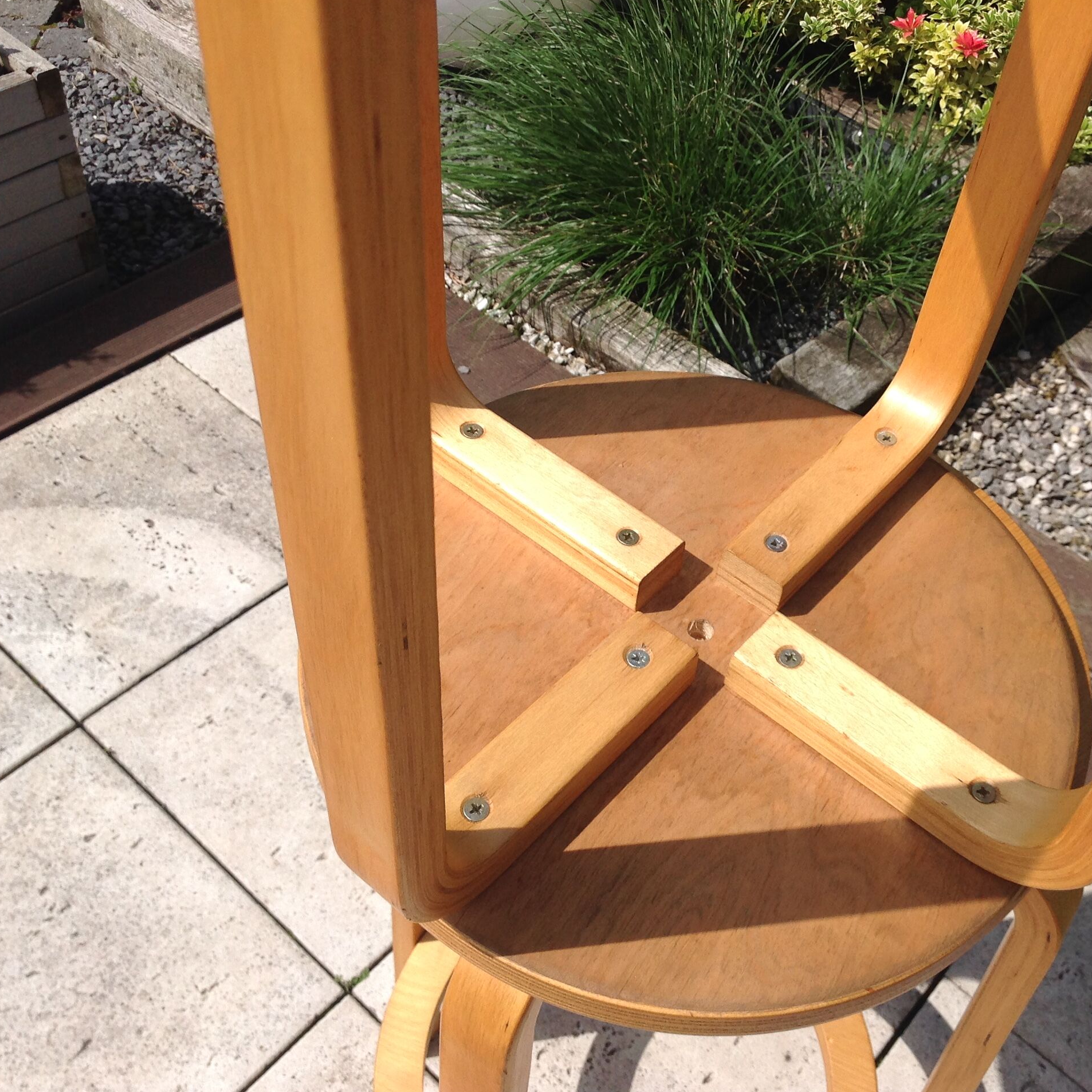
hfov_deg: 39.8
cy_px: 548
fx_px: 1499
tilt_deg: -52.0
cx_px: 682
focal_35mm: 42
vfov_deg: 40.0
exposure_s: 1/3367
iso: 50
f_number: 2.4
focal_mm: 4.28
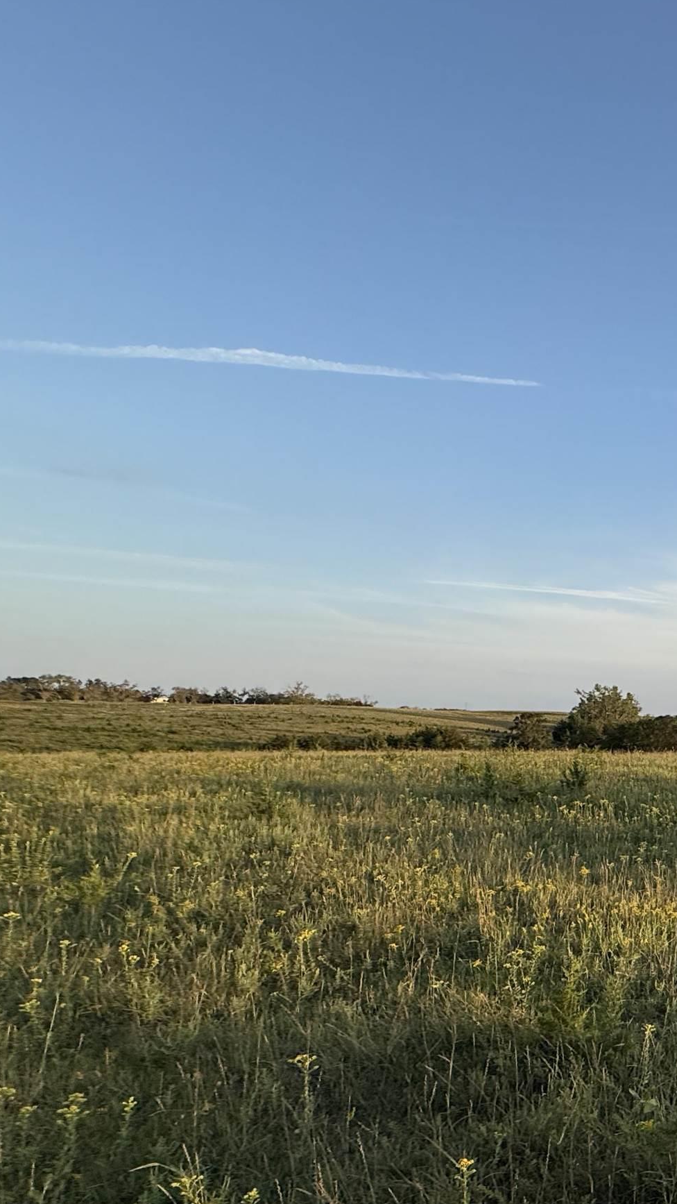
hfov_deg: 29.5
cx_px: 973
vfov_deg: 69.4
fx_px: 862
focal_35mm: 27
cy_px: 702
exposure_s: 1/830
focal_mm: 2.22
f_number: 2.2
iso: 50
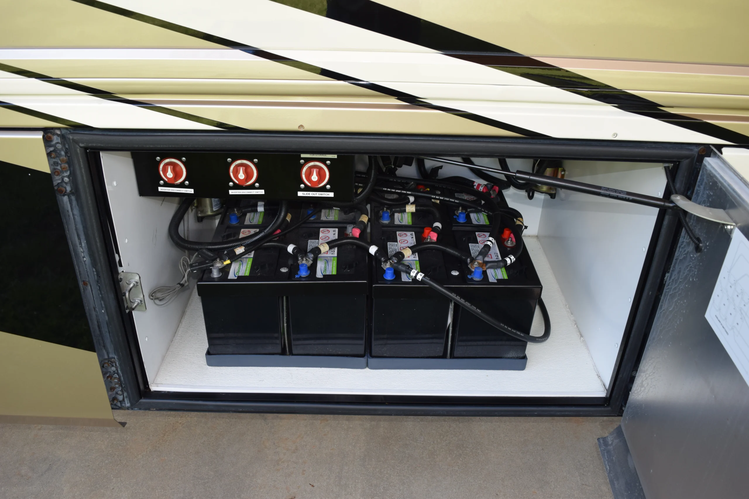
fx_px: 624
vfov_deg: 43.6
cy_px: 250
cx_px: 374
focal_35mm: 30
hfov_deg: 61.9
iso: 320
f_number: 5.6
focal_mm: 20
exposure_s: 1/125
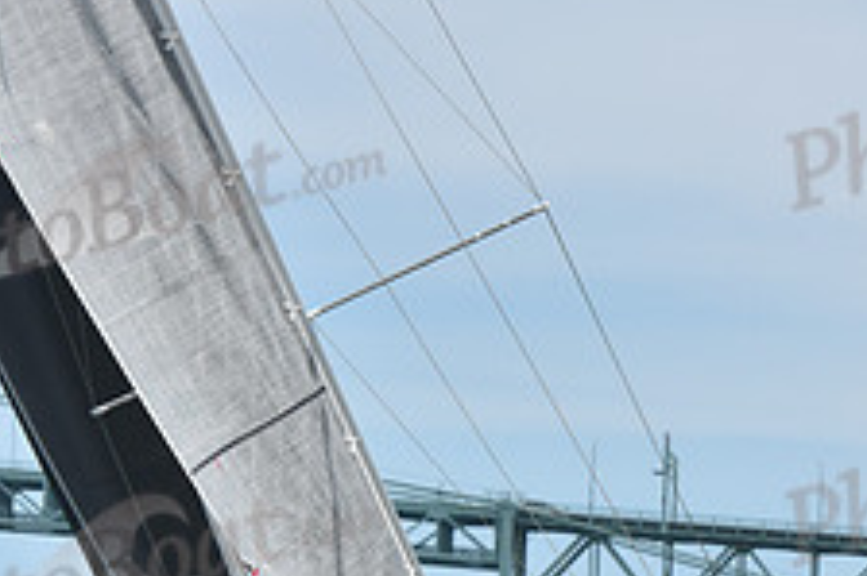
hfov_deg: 5.3
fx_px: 9361
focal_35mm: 389
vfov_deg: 3.5
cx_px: 588
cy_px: 721
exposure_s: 1/1000
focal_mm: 150
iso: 250
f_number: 9
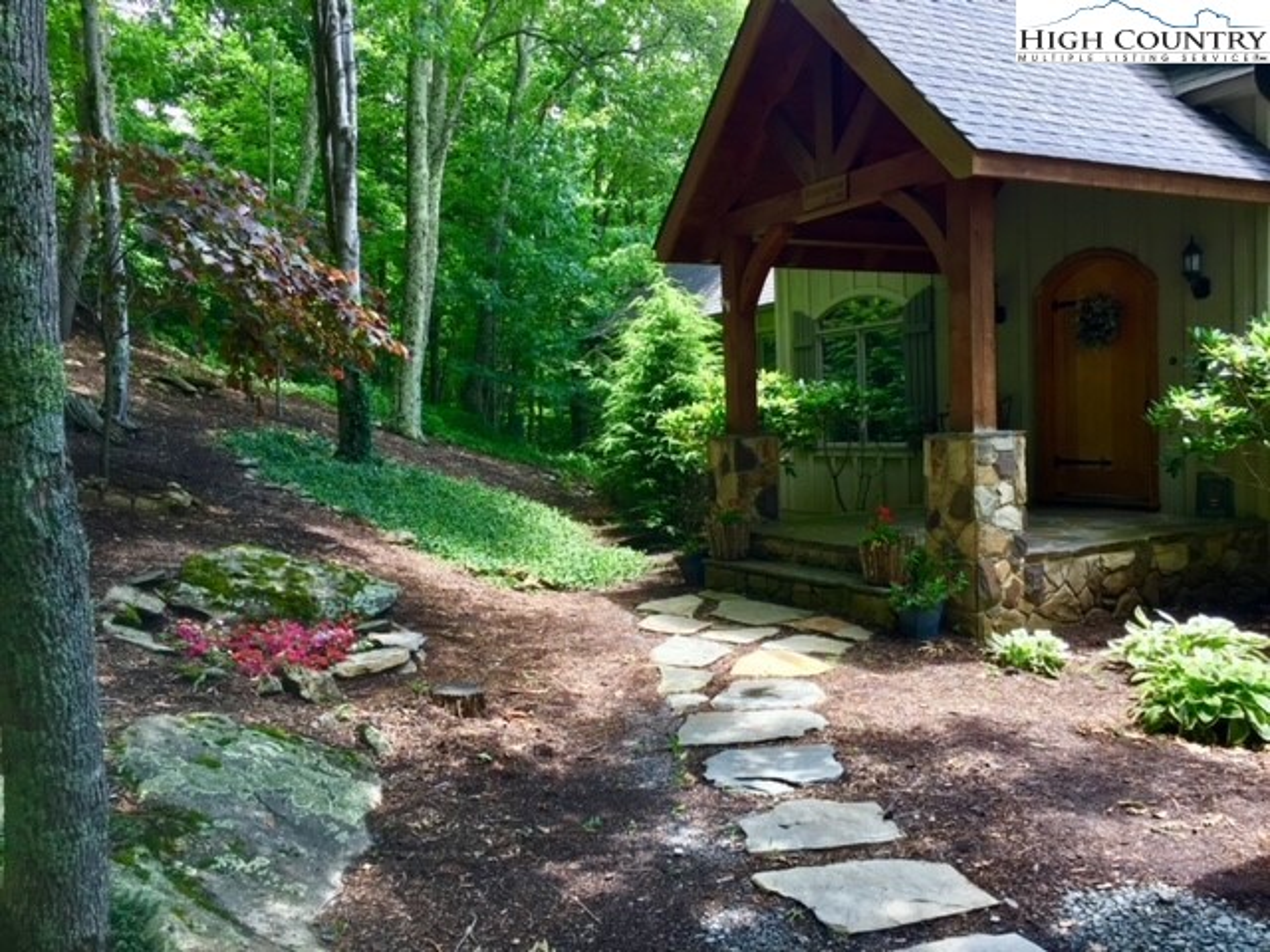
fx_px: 1064
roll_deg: +1.4
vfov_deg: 48.2
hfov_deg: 61.7
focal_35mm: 29
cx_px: 635
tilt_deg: -3.0
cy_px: 476
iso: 40
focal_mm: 4.15
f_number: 2.2
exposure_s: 1/120
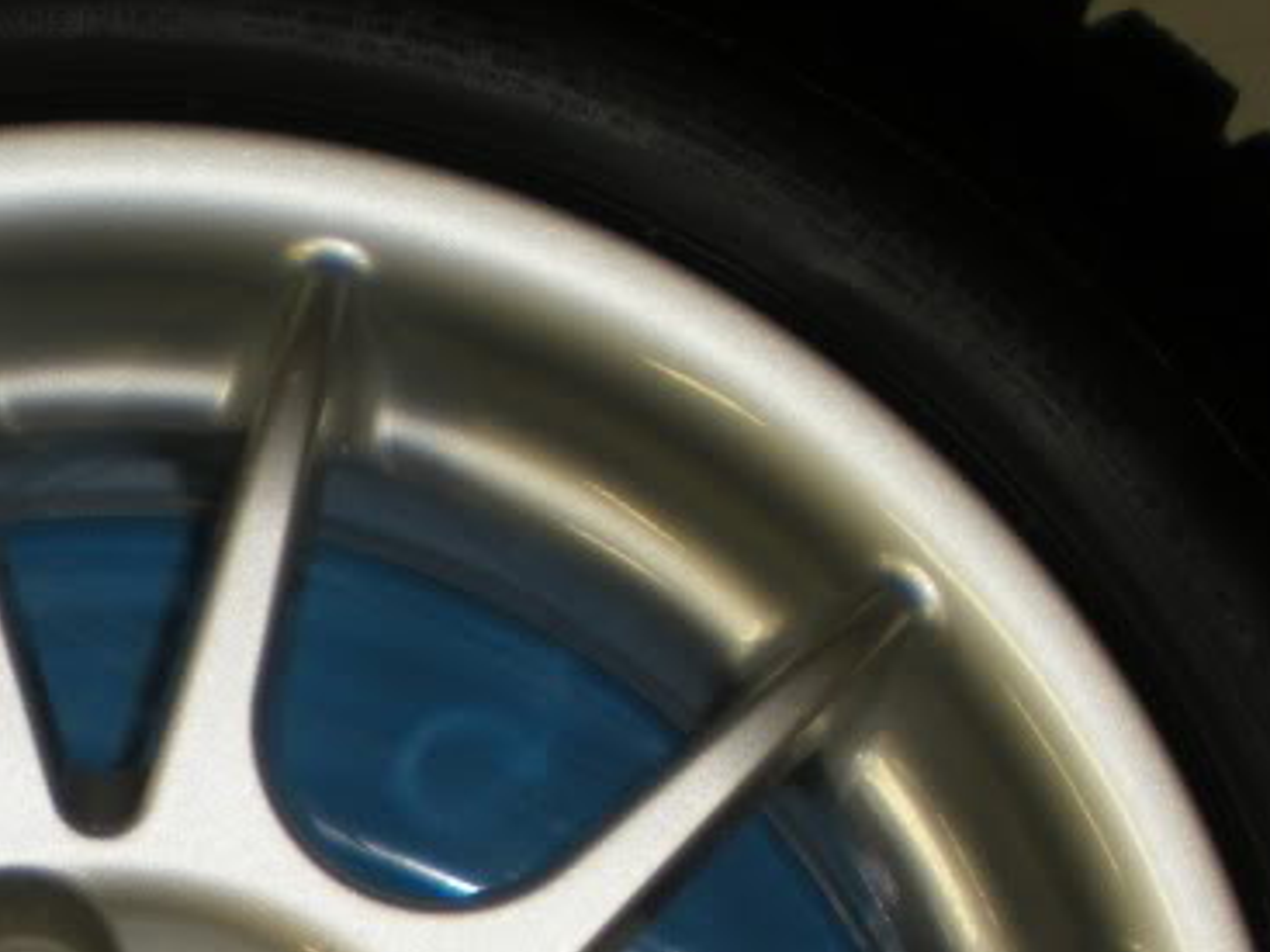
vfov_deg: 13.4
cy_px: 1257
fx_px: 3888
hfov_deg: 18.1
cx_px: -7
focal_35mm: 106
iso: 64
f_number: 3.1
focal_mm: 6.3
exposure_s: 1/30
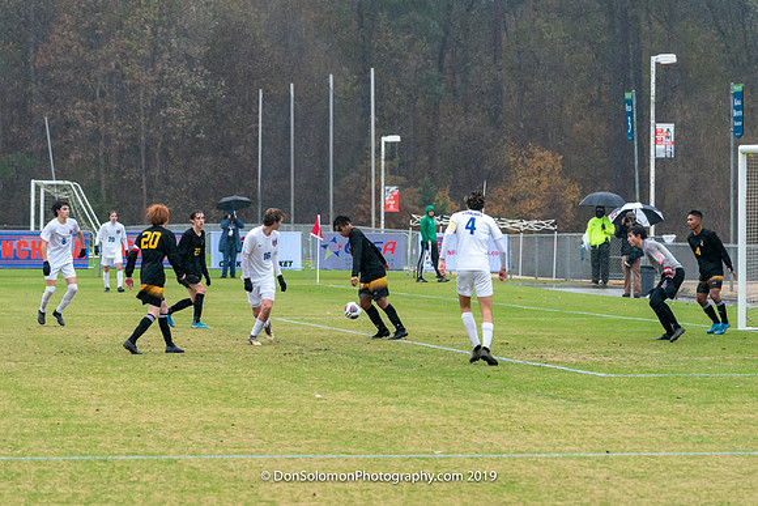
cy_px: 312
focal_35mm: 164
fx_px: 3463
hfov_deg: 12.5
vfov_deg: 8.4
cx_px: 370
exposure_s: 1/1000
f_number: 5.6
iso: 3200
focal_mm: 130
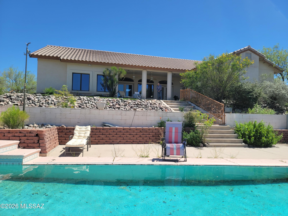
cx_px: 144
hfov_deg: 69.4
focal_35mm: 25
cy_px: 108
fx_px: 208
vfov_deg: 54.9
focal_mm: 7
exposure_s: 1/909
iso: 20
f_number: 1.8
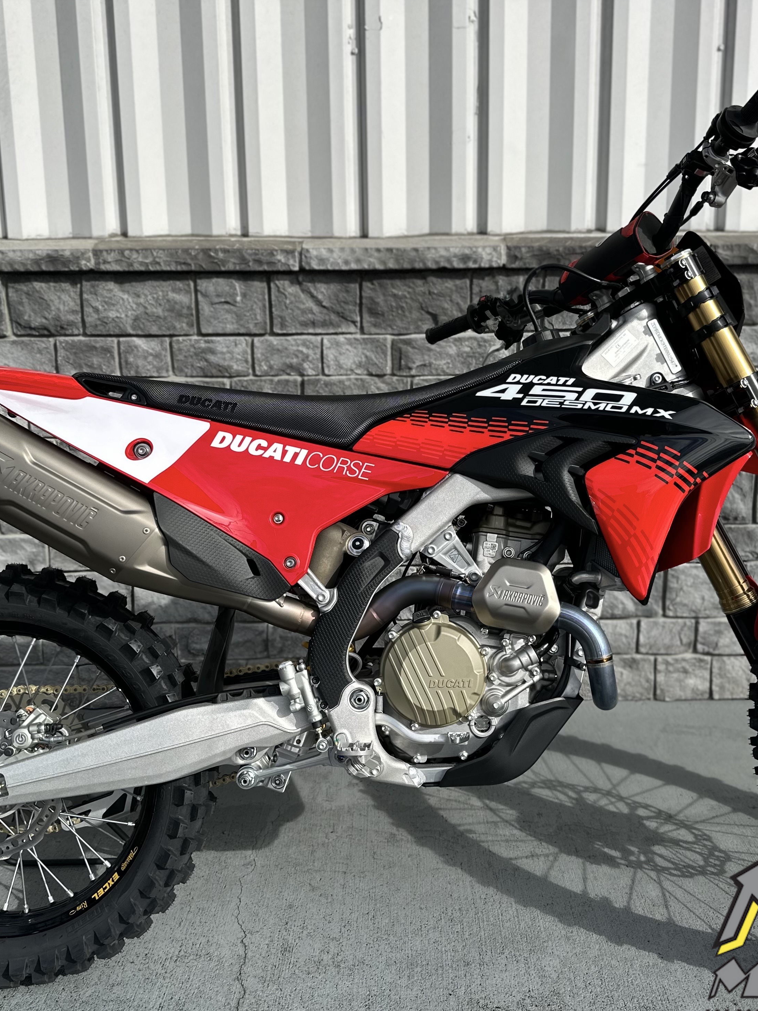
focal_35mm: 33
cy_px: 517
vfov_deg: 55.3
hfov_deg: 42.9
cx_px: 400
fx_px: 963
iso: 80
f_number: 1.78
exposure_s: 1/3472
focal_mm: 6.86
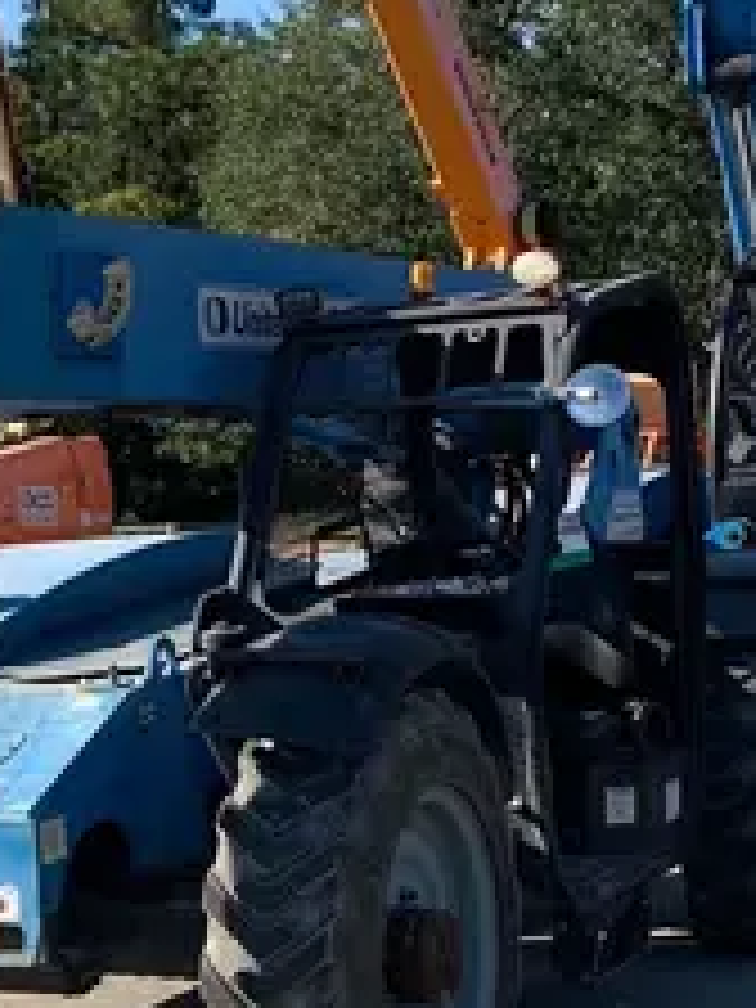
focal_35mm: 85
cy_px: 731
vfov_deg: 22.8
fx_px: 2475
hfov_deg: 16.5
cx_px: -198
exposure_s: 1/1406
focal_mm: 4.25
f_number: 1.8
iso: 25
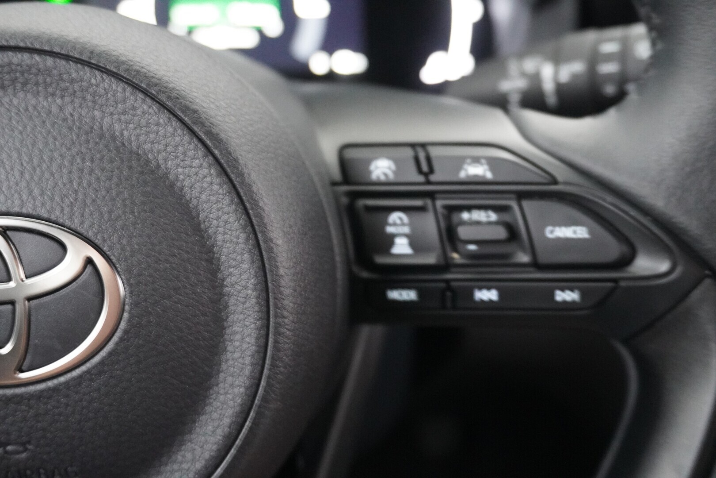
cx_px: 358
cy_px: 239
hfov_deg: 51.3
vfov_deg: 35.5
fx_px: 746
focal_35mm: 38
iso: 6400
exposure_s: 1/13
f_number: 4.5
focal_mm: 25
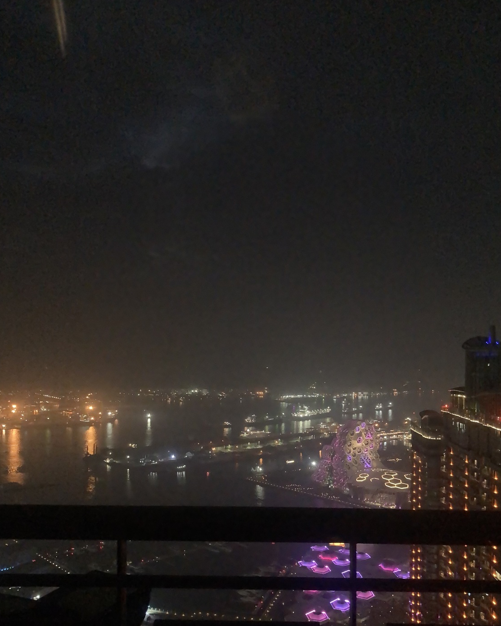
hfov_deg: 44.5
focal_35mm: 33
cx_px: 265
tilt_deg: +0.4
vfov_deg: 53.8
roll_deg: -0.7
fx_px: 612
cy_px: 375
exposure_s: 1/4
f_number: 1.8
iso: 1000
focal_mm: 3.99
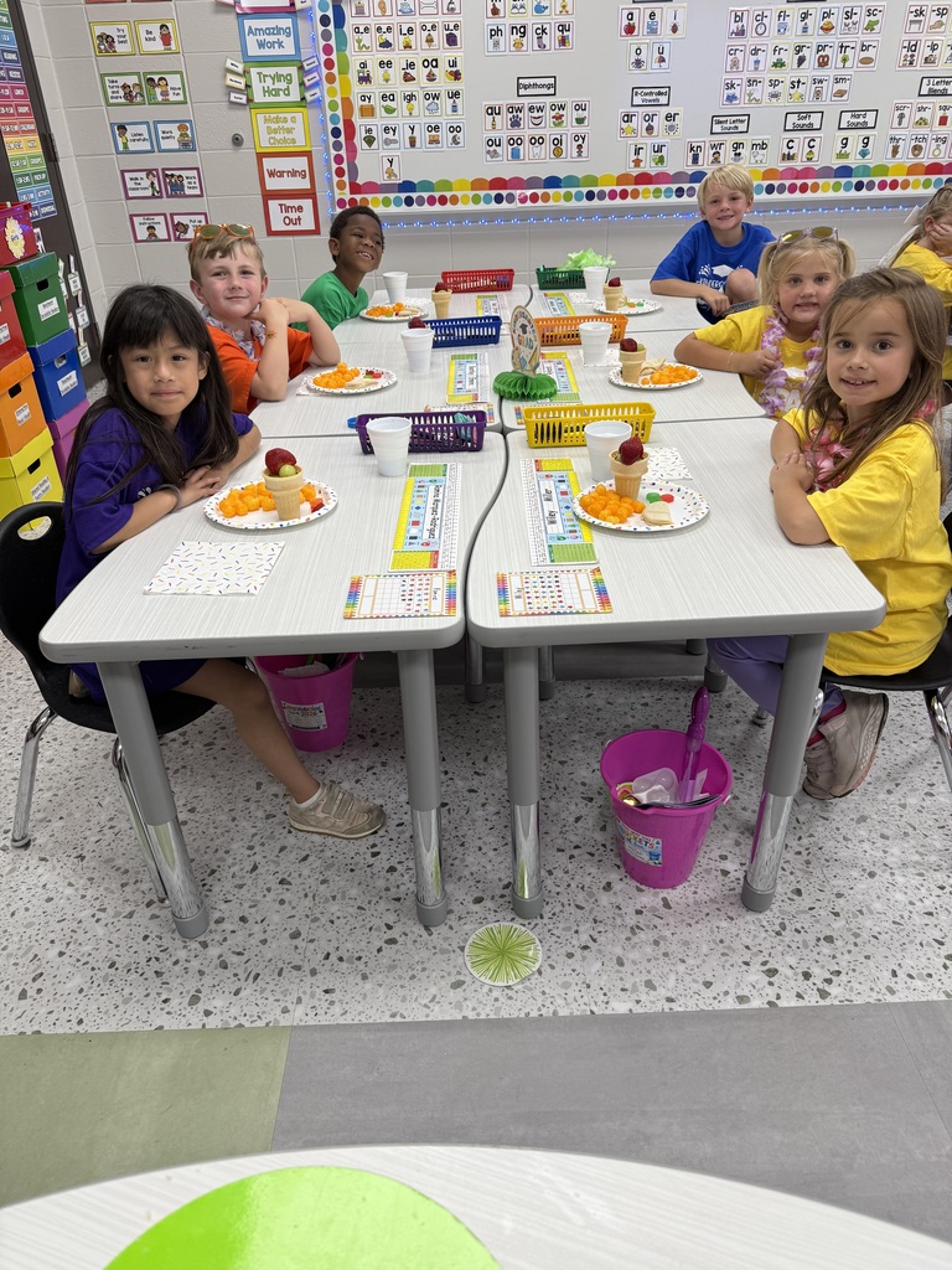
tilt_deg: -29.3
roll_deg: +1.2
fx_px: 880
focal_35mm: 24
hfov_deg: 56.8
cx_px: 476
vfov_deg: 71.6
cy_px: 635
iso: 80
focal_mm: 6.76
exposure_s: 1/120
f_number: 1.78
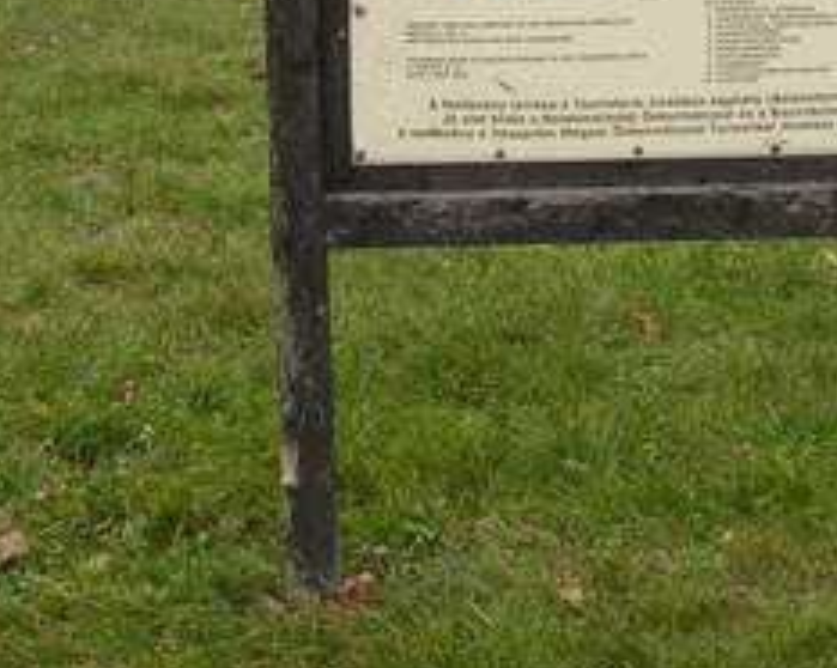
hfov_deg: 18.6
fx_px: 2525
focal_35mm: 102
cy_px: -172
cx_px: 672
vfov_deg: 14.5
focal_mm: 5.8
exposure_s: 1/21.2
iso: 100
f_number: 2.8
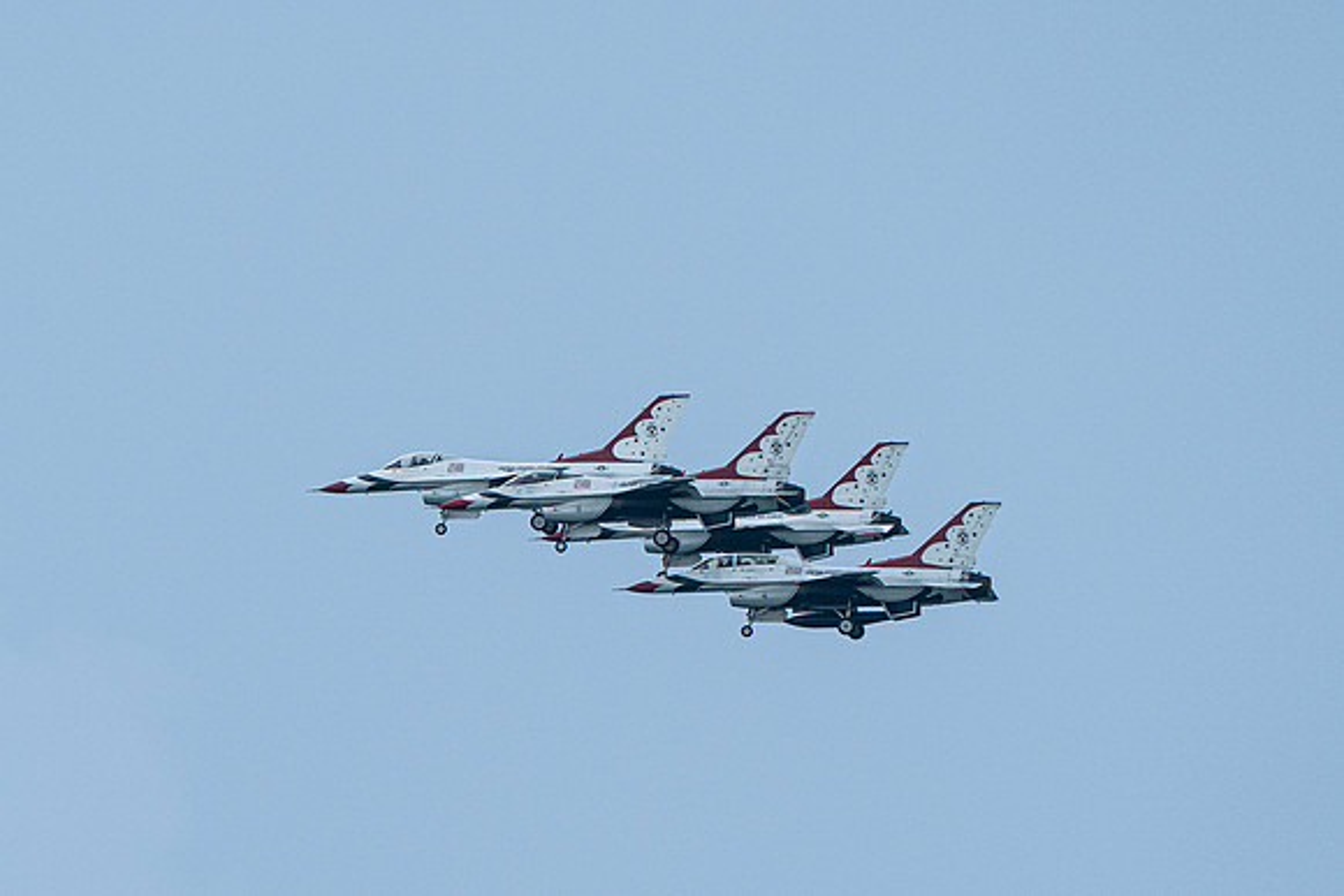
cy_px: 799
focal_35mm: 760
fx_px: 28376
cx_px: 453
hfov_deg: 2.7
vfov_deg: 1.8
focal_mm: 400
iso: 800
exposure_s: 1/1600
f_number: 10
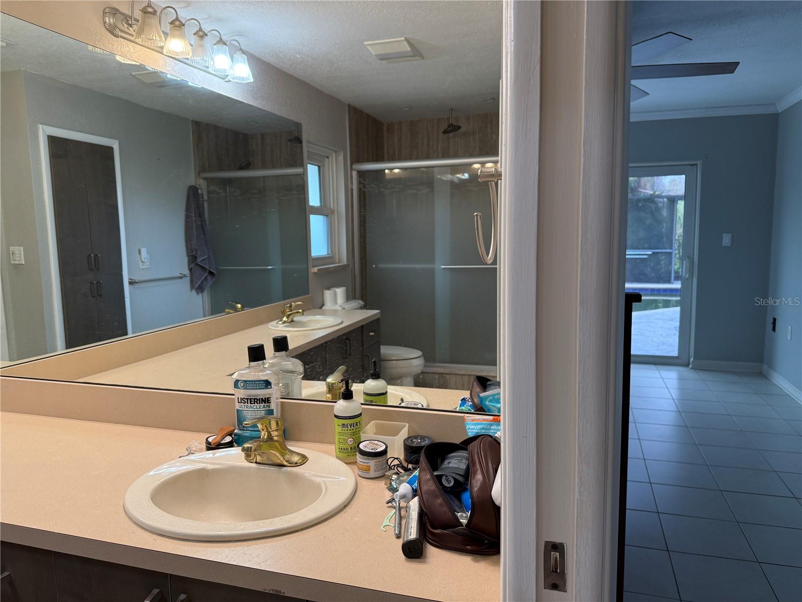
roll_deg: +1.0
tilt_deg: -6.2
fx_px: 556
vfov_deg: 56.8
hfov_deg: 71.6
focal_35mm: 24
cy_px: 301
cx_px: 401
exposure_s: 1/120
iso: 125
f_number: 1.78
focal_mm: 6.76
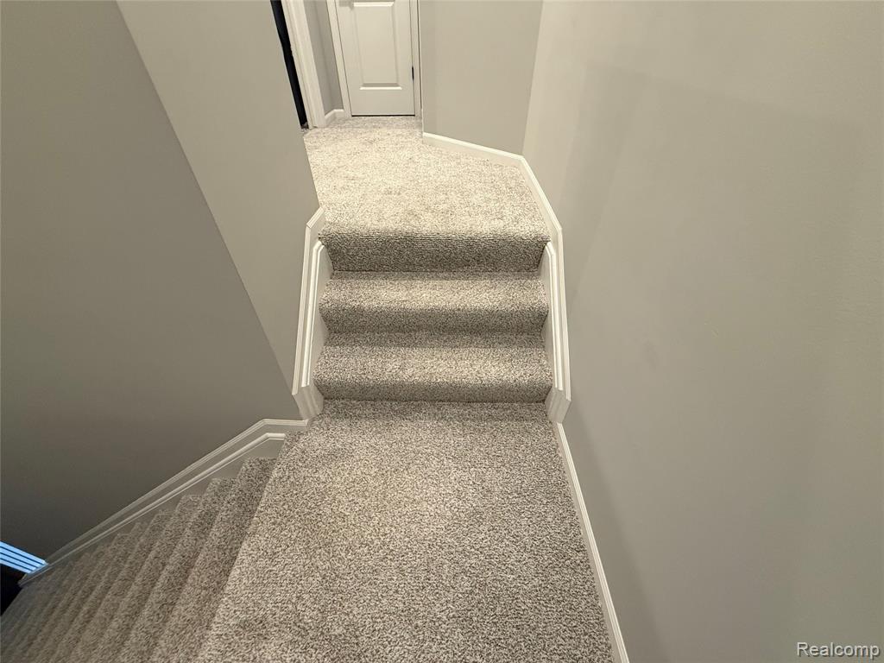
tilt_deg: -40.8
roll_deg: +0.7
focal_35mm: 14
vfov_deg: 85.7
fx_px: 358
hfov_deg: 102.1
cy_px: 332
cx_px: 442
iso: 320
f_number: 2.2
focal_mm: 2.22
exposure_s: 1/60
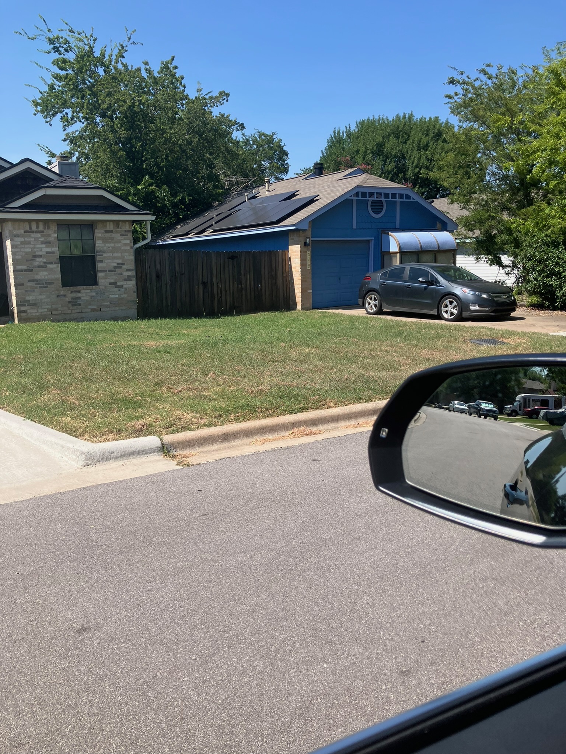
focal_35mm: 28
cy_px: 377
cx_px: 283
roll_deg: +2.3
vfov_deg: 63.4
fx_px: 610
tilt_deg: -8.8
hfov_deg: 49.7
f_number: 1.8
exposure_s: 1/1946
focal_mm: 3.99
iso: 32
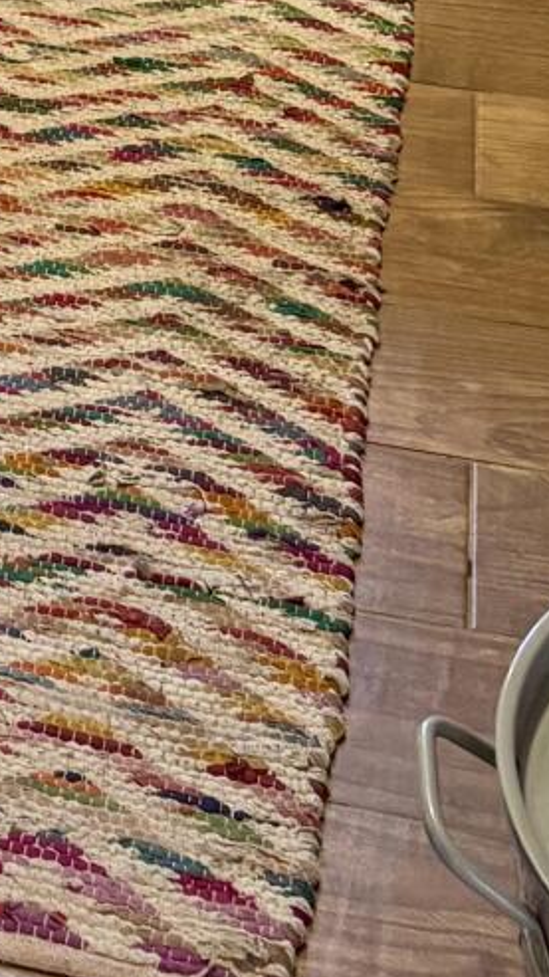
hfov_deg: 9.8
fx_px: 2979
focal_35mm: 115
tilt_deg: -9.1
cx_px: -541
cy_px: -941
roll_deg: +0.3
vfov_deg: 15.2
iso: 200
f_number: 1.6
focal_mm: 5.96
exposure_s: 1/60
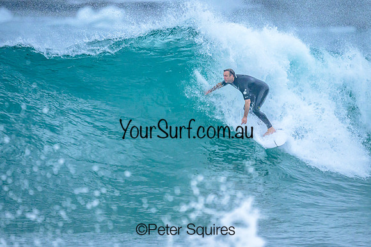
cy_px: 98
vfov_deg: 1.3
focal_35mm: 1098
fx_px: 11316
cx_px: 212
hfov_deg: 1.9
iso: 1400
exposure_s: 1/3200
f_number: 6.3
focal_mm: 800
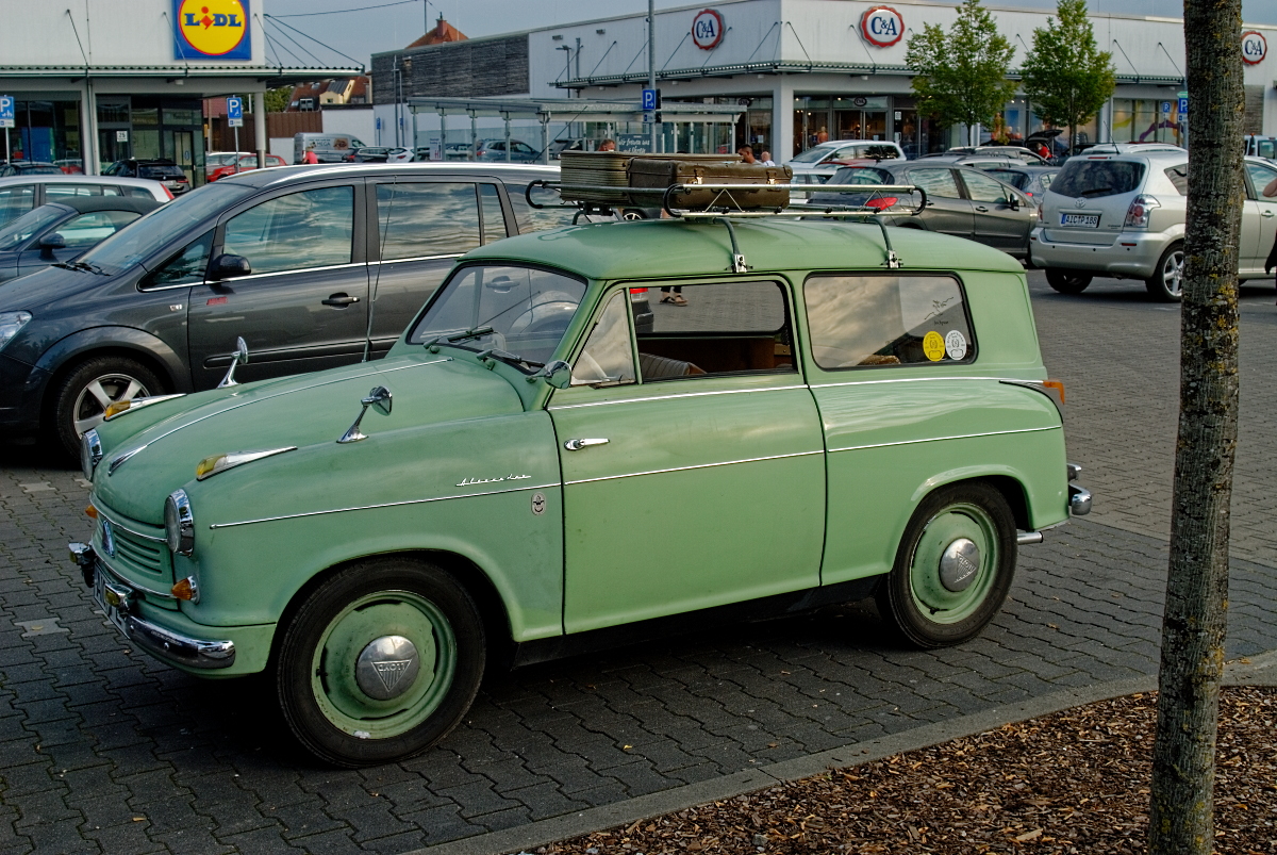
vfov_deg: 32.0
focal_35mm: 42
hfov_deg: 46.4
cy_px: 428
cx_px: 638
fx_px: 1491
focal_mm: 28
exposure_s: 1/160
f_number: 9
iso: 100
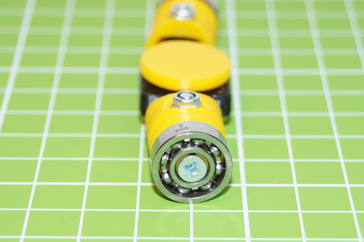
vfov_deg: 25.7
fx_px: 530
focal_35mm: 52
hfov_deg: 37.9
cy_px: 121
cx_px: 182
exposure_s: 1/160
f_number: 5
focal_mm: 35
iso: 160
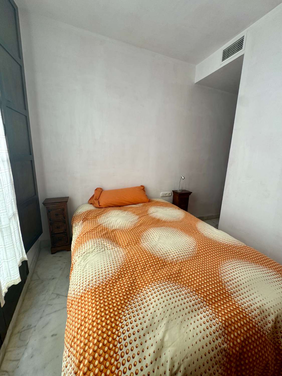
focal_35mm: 14
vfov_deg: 102.1
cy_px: 188
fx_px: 152
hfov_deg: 85.7
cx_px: 141
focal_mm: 2.22
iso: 64
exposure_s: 1/99
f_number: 2.2
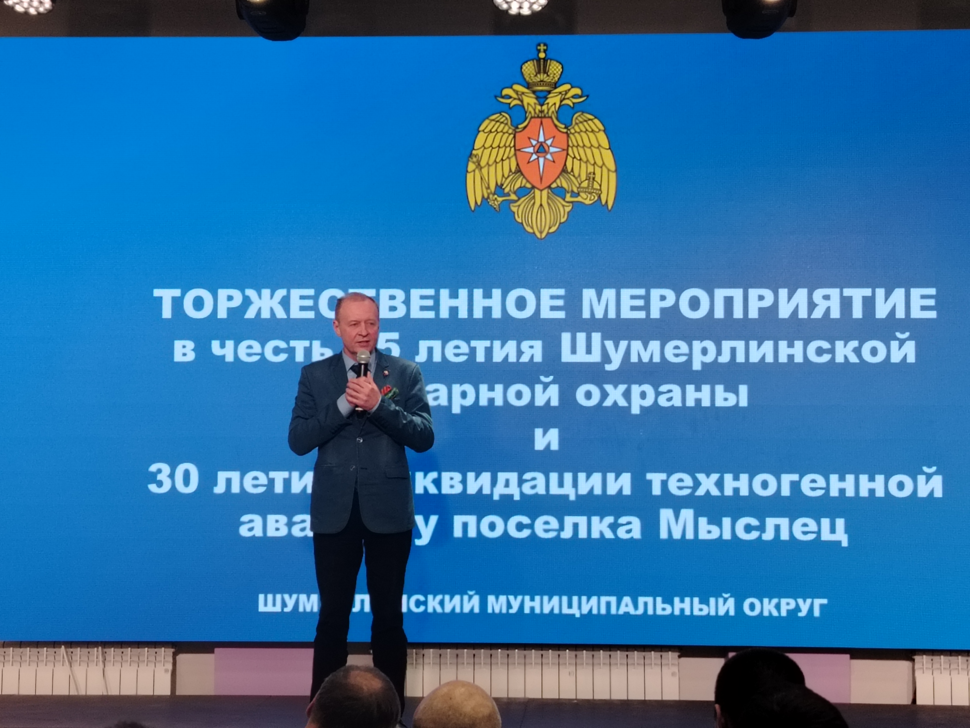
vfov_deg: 21.3
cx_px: 485
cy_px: 364
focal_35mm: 69
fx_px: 1933
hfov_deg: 28.2
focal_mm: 5.25
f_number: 1.75
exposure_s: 1/50
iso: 278
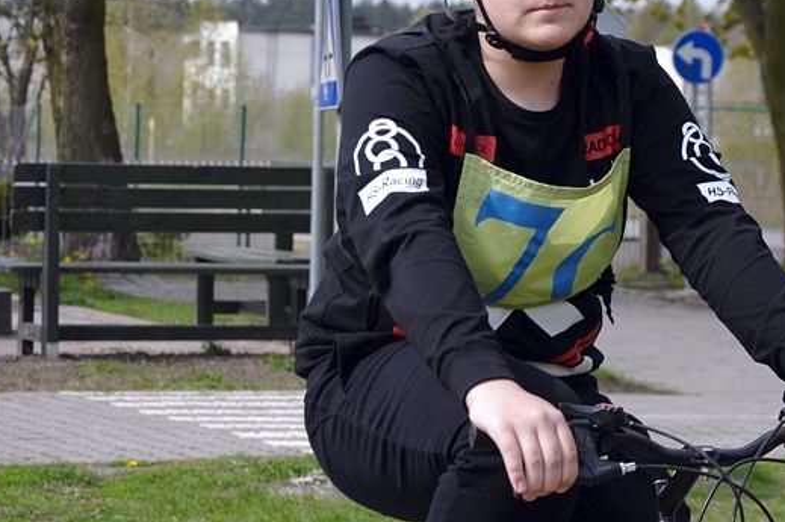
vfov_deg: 6.2
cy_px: 104
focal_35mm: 221
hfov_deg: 9.3
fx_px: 4814
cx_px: 552
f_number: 8
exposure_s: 1/1000
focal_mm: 90
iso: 500
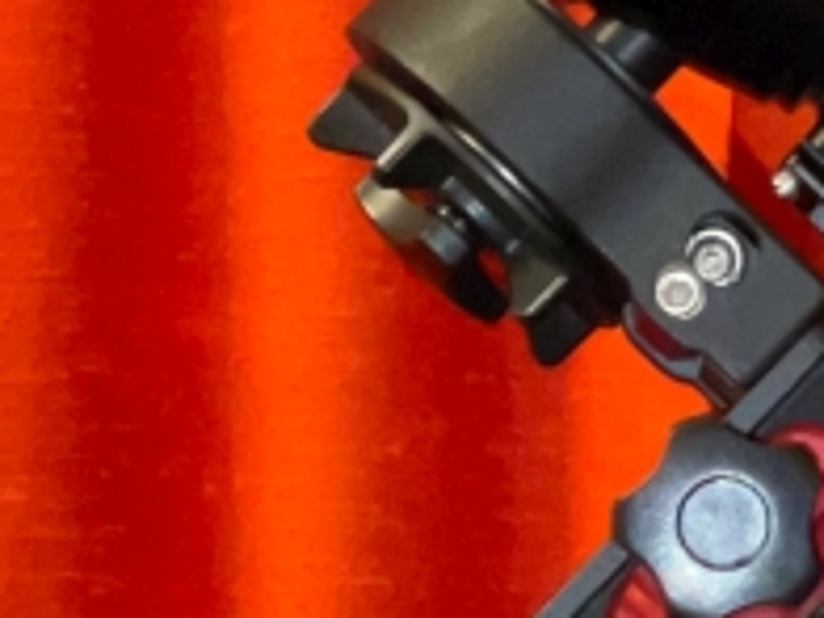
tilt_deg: -1.3
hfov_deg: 6.1
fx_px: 7641
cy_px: 839
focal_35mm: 321
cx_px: 1101
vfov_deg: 4.6
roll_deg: +1.6
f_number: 2
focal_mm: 6
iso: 640
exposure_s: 1/40
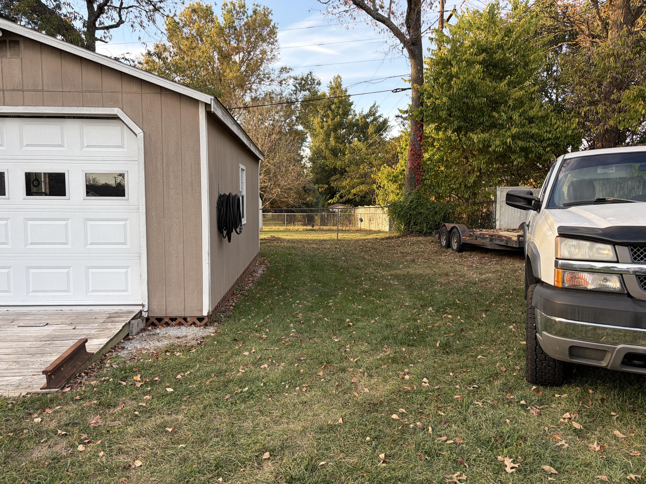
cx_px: 323
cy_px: 242
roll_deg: +0.1
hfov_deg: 67.3
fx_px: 485
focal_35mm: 26
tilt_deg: -4.8
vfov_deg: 53.1
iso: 50
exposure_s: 1/225
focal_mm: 5.96
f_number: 1.6
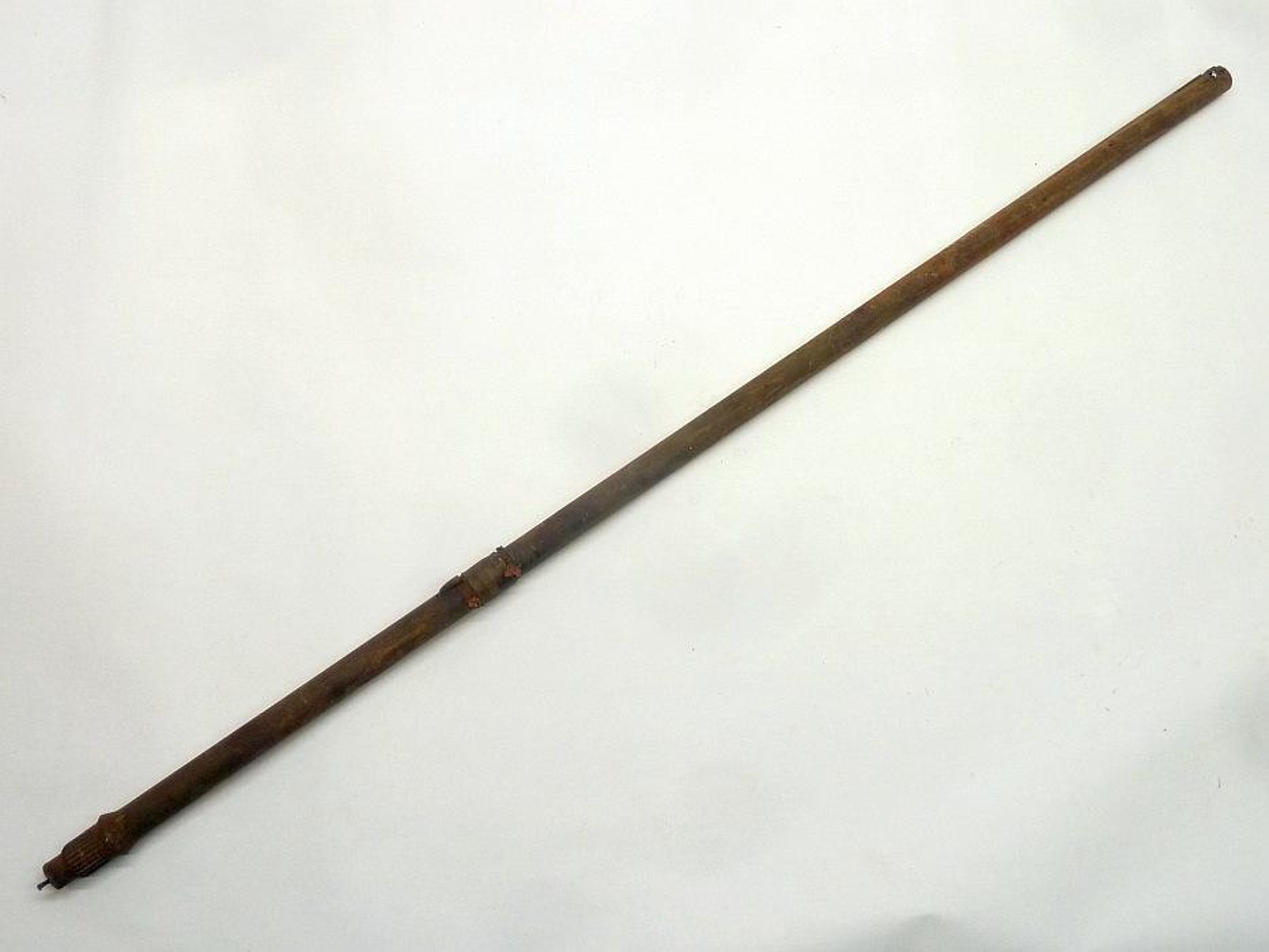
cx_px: 634
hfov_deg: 56.8
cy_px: 476
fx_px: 1173
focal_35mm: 32
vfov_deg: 44.2
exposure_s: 1/30
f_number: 3.5
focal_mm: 5.3
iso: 250
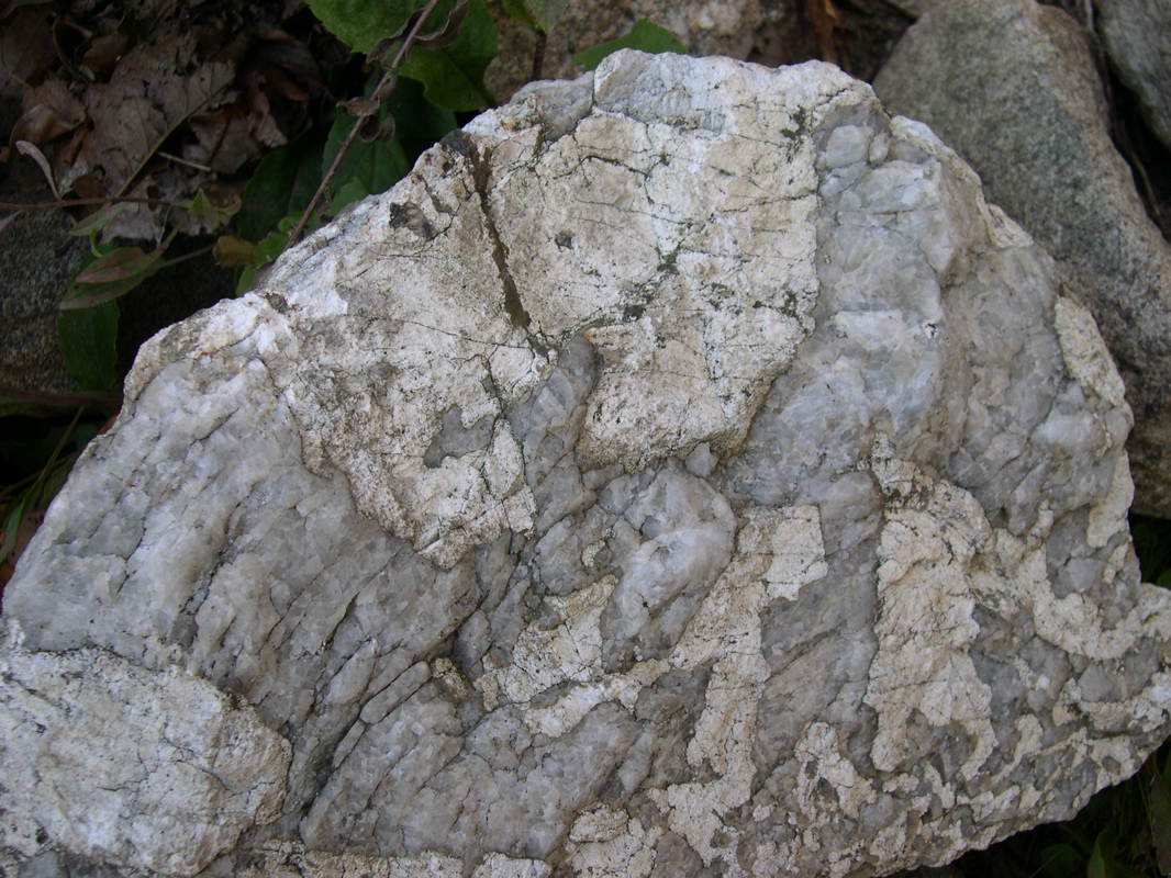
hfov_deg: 49.0
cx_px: 586
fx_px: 1286
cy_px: 439
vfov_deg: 37.7
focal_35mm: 38
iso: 100
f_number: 2.8
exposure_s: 1/166
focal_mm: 8
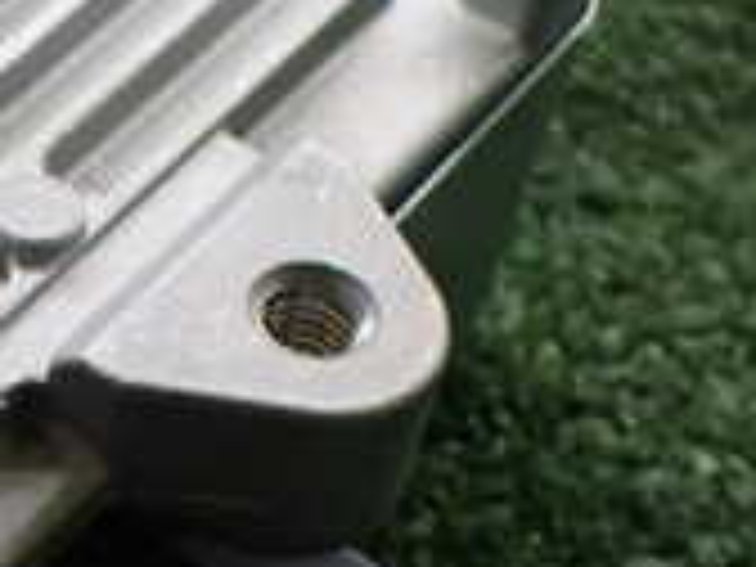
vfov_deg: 13.8
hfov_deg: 17.1
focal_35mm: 107
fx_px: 2337
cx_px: -270
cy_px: 459
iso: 640
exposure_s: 1/125
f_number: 2.3
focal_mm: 5.4
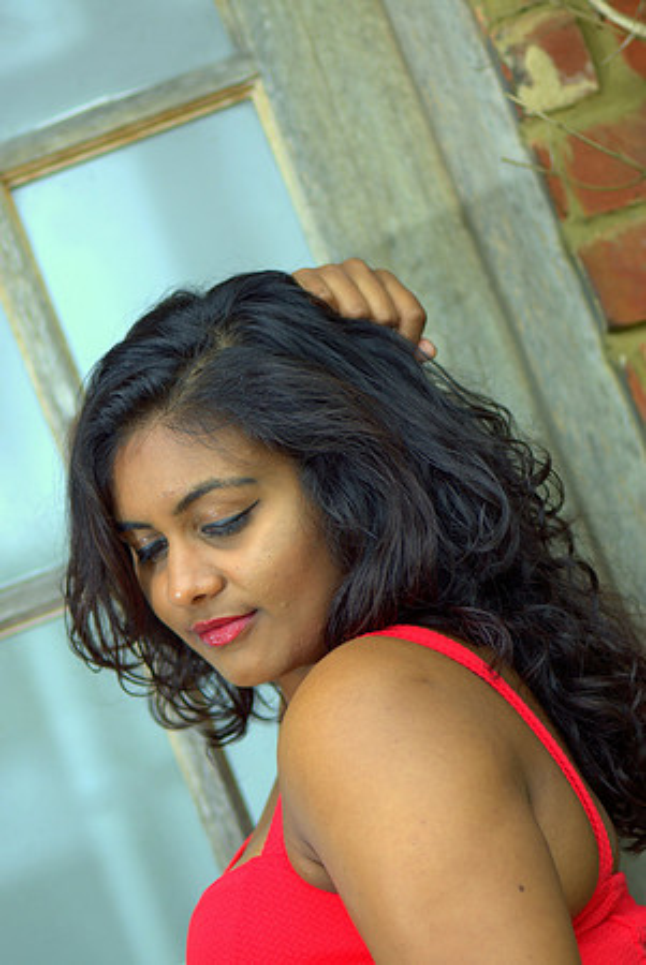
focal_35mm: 150
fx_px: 4028
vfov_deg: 13.7
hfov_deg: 9.2
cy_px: 482
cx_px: 323
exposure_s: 1/250
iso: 100
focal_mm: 100
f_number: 2.8
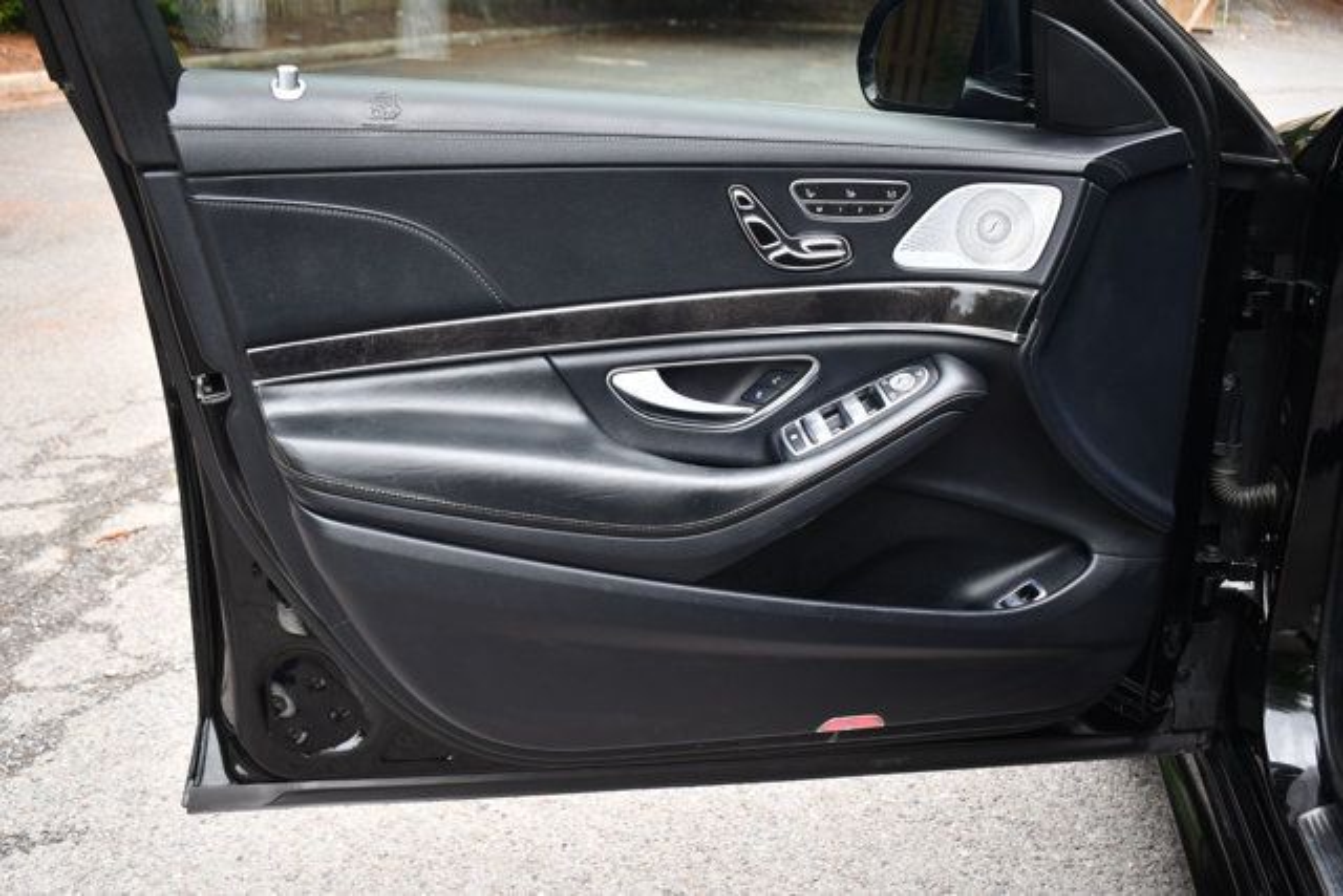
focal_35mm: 36
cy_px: 448
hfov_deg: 53.1
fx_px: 1343
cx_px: 672
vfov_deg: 36.9
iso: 400
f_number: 4
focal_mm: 24
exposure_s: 1/250
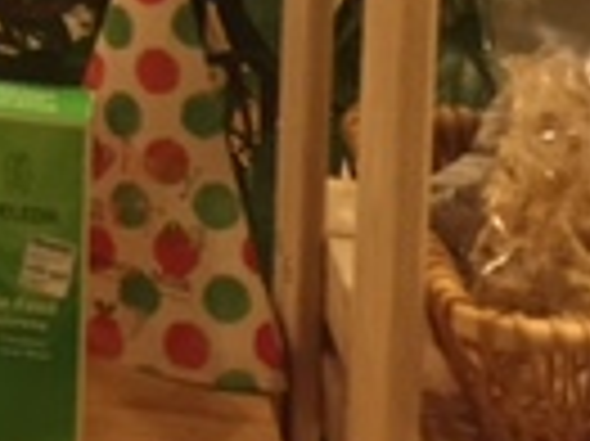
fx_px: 2418
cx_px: -536
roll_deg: -0.8
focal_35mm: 142
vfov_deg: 9.6
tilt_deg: -1.2
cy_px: -500
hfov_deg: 12.5
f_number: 2.2
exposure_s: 1/30
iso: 125
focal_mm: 4.15
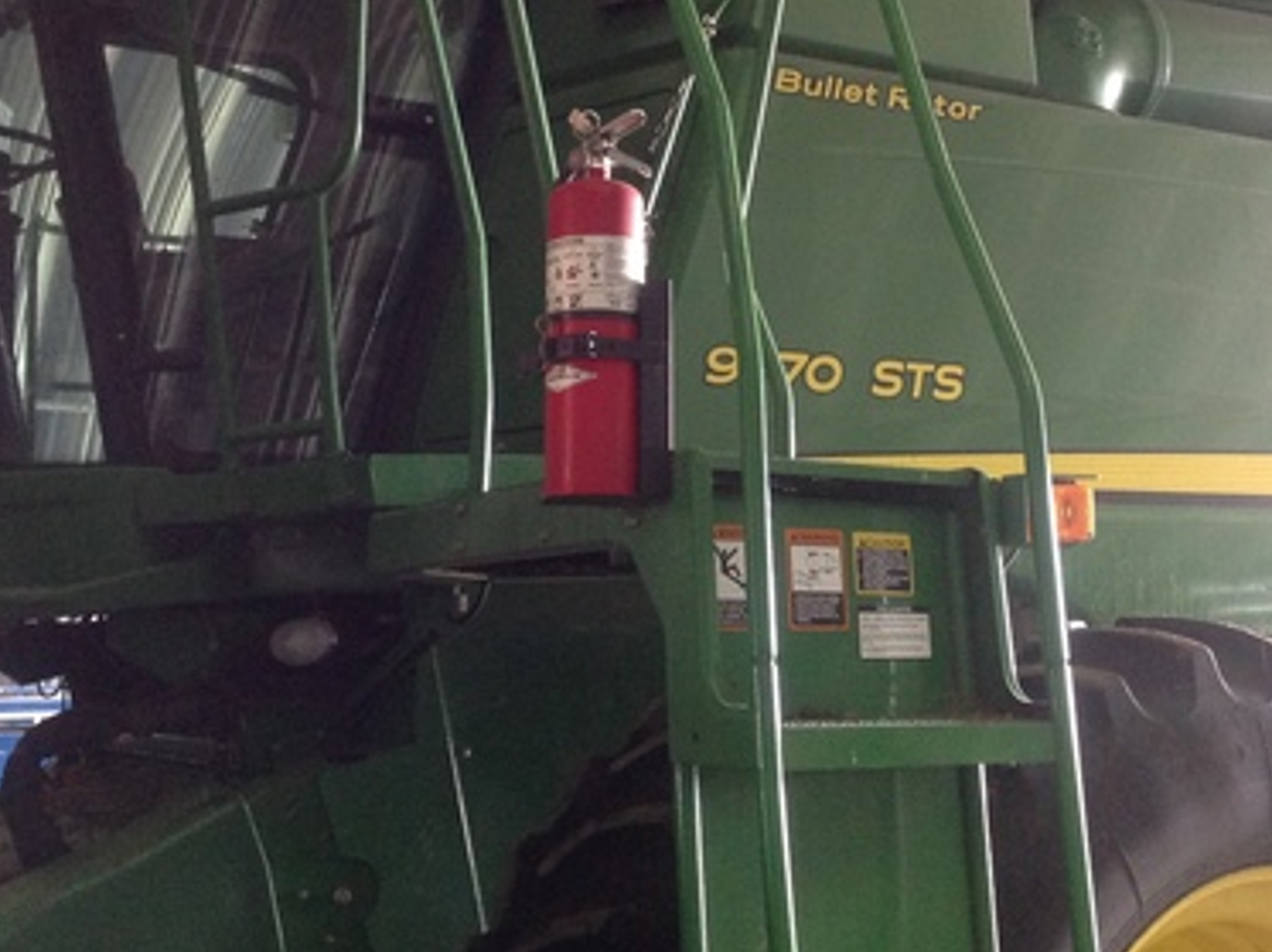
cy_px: 348
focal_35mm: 51
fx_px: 1872
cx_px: 795
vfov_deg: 28.4
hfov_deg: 37.3
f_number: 2.4
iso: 320
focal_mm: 4.28
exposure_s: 1/15
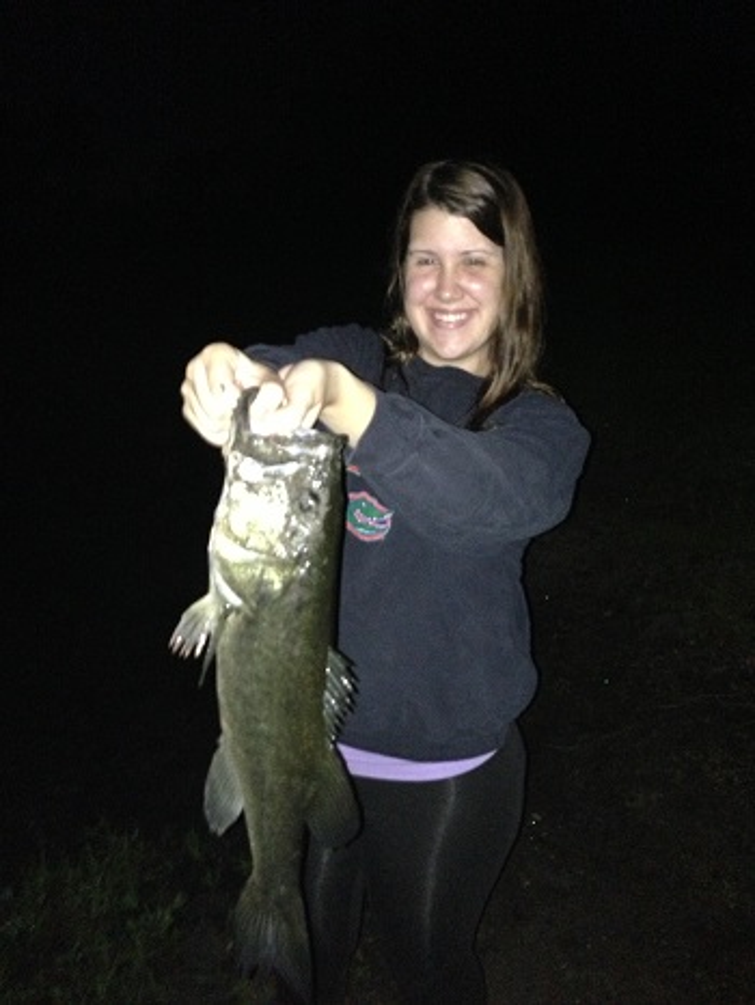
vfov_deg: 55.3
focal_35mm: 33
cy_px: 502
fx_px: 959
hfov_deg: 43.0
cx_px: 378
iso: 800
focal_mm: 4.13
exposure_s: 1/16
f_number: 2.4
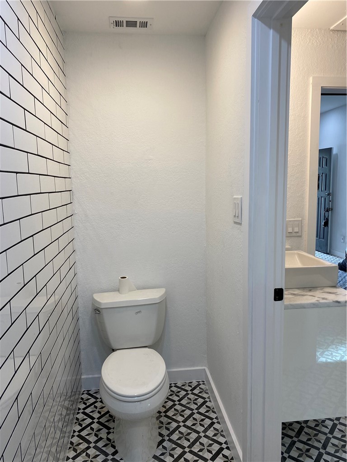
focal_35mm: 26
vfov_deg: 67.3
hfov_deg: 53.1
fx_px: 348
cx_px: 174
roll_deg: +1.7
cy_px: 231
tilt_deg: -5.2
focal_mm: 4.25
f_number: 1.8
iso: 50
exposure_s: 1/120
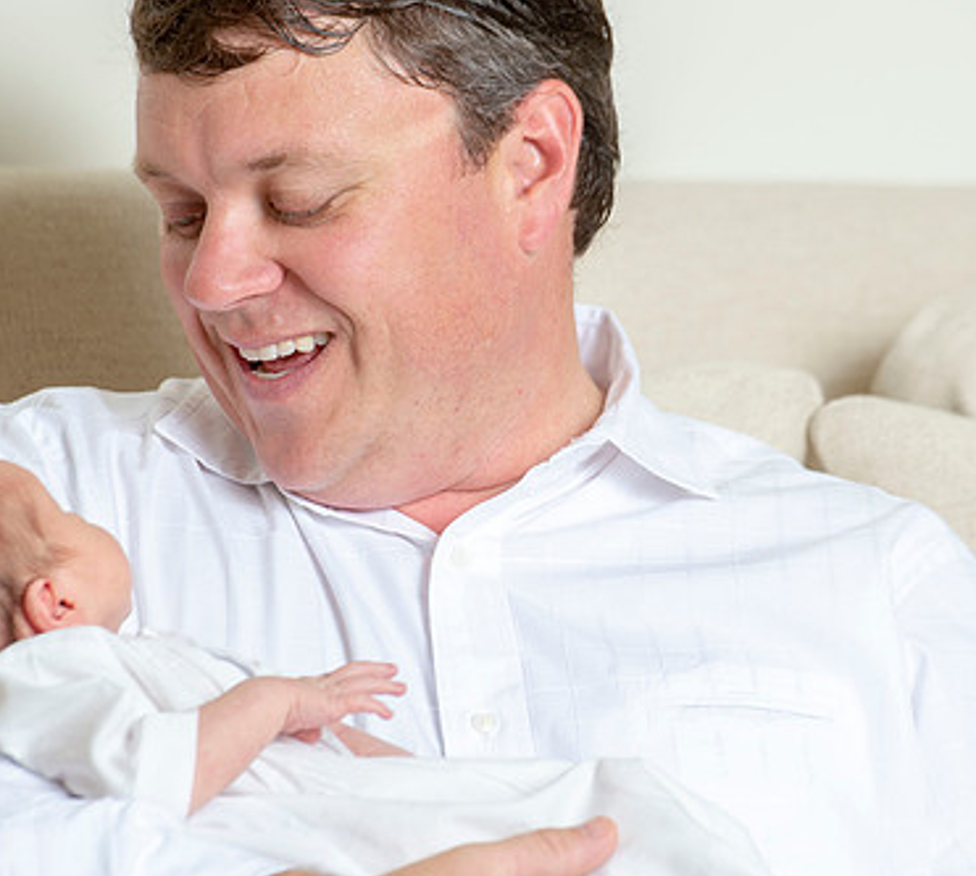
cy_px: 516
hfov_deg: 5.2
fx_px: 10669
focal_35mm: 352
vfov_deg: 4.7
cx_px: 540
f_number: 5.6
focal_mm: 200
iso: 200
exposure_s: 1/160
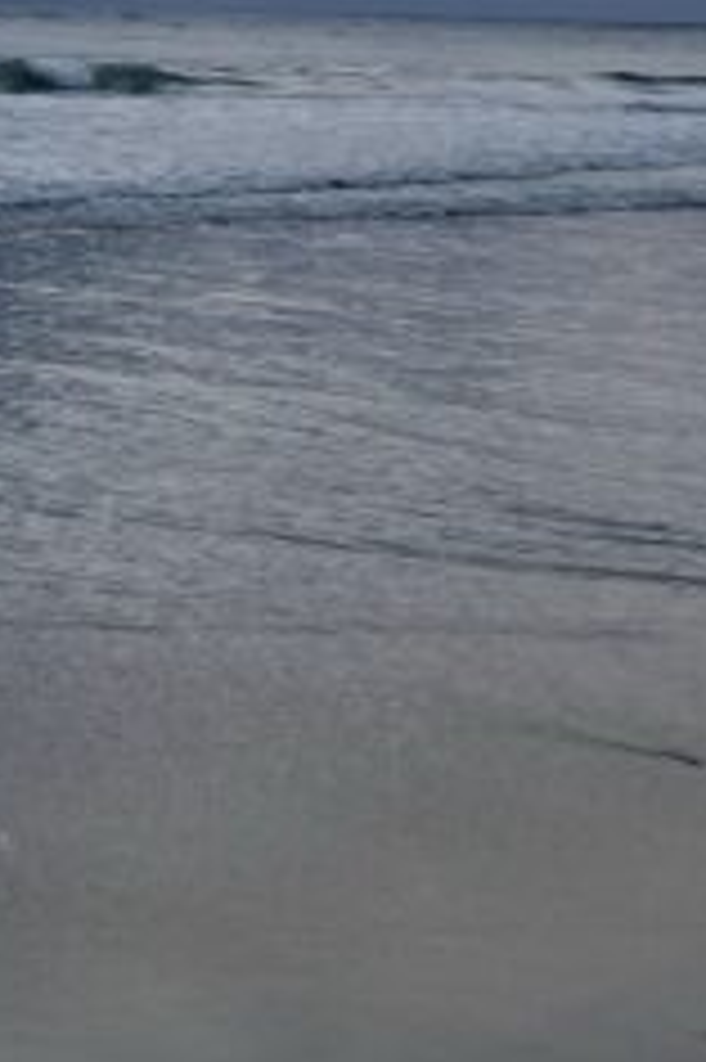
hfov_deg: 14.1
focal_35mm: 88
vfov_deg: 21.6
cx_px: -490
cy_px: -194
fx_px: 2592
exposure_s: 1/523
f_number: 1.6
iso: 32
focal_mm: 5.1
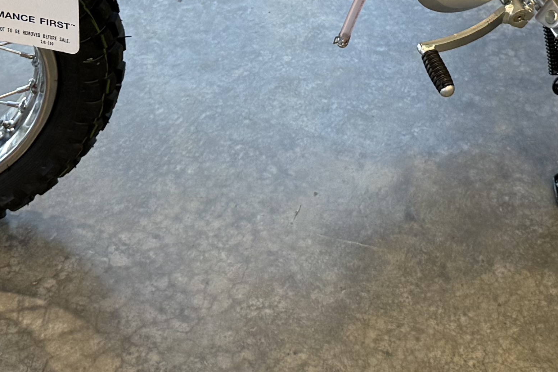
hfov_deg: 22.1
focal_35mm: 92
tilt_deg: -25.4
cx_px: 368
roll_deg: +1.7
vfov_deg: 13.7
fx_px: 1426
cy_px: -236
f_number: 1.78
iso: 160
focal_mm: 6.76
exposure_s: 1/194
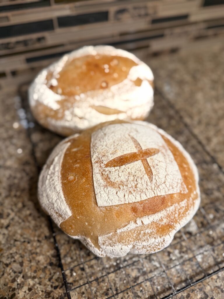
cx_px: 112
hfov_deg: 56.8
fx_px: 207
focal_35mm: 24
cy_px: 150
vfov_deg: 71.6
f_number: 1.78
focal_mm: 6.76
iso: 400
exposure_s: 1/60
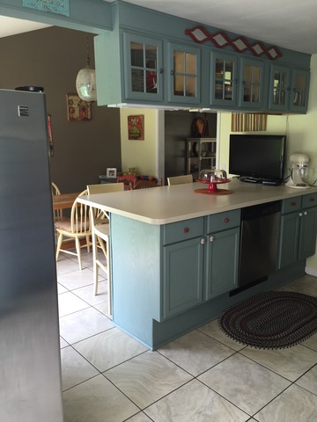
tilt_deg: -10.8
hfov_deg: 48.2
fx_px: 354
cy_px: 211
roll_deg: +0.0
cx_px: 158
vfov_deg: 61.7
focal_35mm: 29
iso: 50
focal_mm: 4.15
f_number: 2.2
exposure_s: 1/120
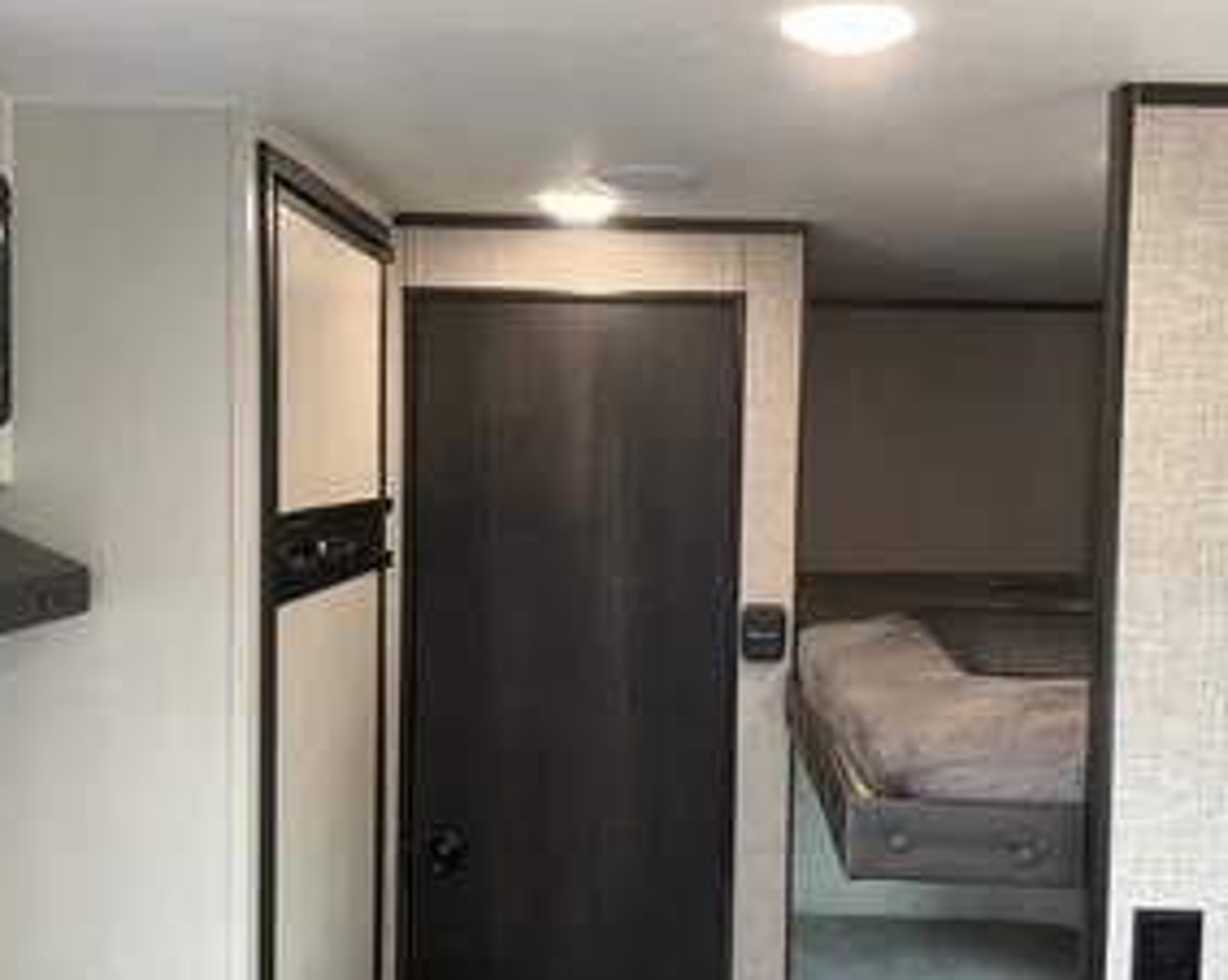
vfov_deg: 37.3
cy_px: 533
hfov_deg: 45.8
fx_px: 1453
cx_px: 677
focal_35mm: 40
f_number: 1.8
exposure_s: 1/60
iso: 100
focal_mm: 3
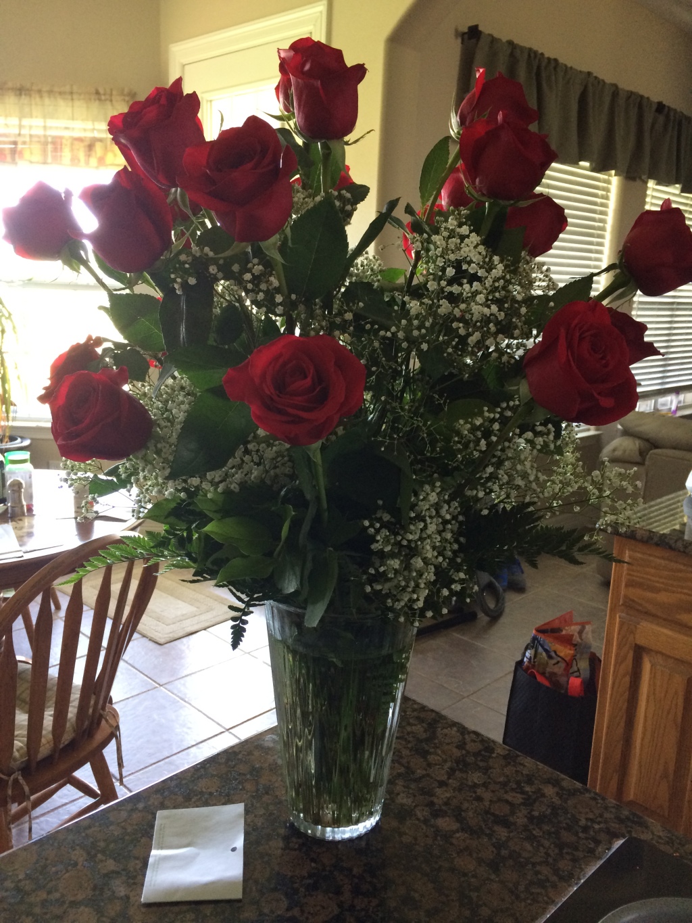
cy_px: 462
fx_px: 773
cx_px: 346
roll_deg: -0.6
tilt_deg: -13.6
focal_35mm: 29
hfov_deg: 48.2
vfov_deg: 61.7
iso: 160
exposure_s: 1/30
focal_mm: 4.15
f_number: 2.2
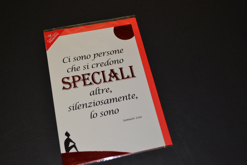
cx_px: 124
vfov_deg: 26.5
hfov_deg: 38.9
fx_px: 350
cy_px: 82
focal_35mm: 51
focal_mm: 34
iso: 400
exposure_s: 1/60
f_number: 5
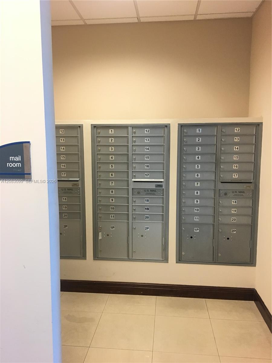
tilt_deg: -6.5
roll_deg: -0.2
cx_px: 136
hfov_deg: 48.2
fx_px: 304
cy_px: 182
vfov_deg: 61.7
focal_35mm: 29
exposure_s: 1/30
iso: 125
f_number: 2.2
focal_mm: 4.15
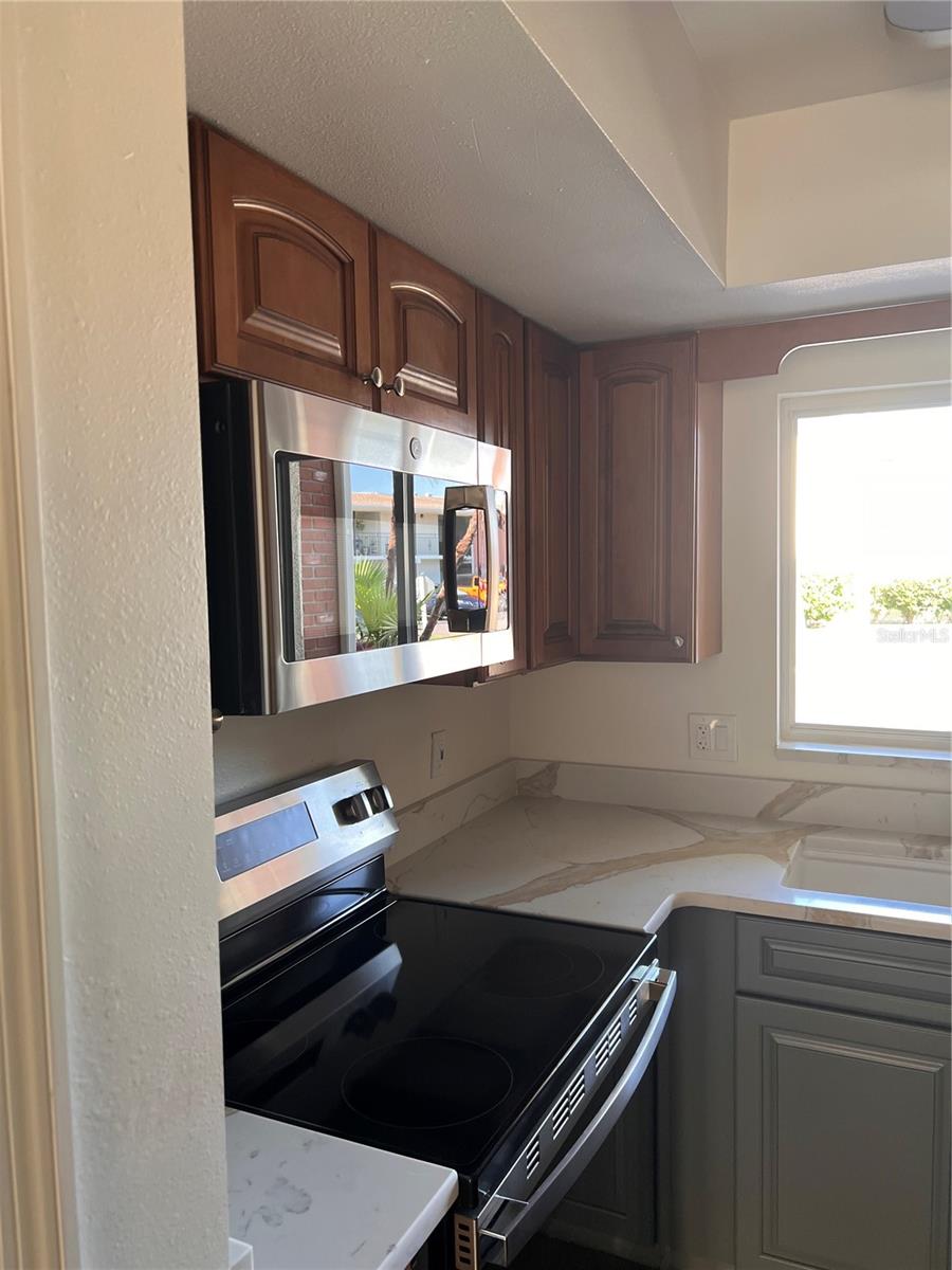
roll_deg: -0.5
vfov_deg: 67.3
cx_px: 476
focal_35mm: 26
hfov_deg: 53.1
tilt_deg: -5.4
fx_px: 953
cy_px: 635
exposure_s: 1/121
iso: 125
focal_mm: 5.7
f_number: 1.5
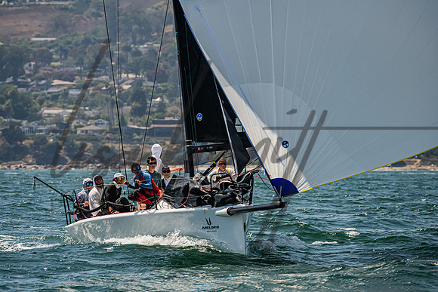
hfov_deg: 4.6
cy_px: 146
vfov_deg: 3.0
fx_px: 5498
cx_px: 197
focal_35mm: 452
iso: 500
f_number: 8
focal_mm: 330
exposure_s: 1/2500
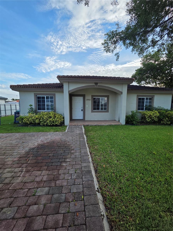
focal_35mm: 13
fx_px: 87
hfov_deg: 89.9
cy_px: 116
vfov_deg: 106.2
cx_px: 86
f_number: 1.9
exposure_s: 1/756
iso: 40
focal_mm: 2.2
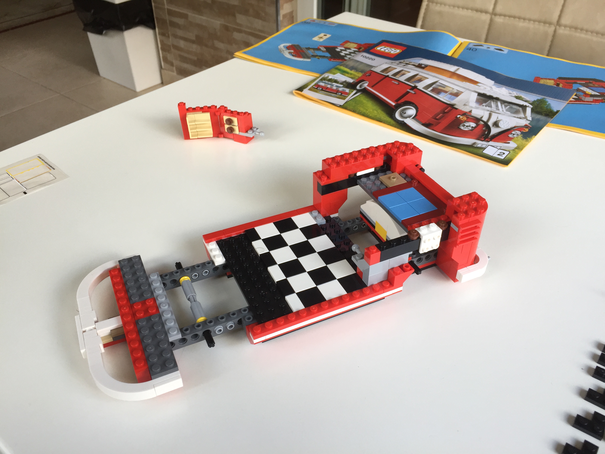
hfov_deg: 61.7
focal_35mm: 29
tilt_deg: -38.4
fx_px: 507
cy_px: 227
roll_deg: -0.8
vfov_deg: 48.2
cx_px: 302
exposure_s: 1/100
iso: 50
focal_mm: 4.15
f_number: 2.2
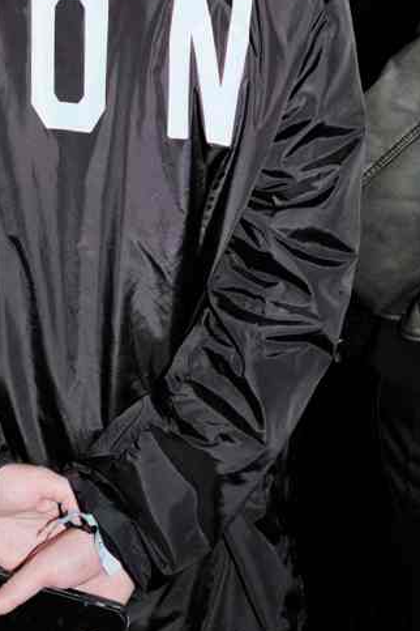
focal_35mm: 75
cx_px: 236
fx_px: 1312
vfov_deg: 26.2
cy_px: 70
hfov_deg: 18.2
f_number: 2
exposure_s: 1/125
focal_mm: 23
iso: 640
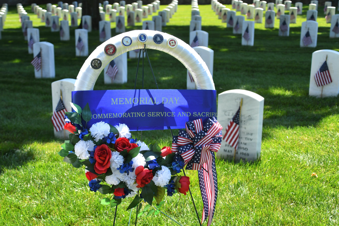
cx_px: 170
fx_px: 494
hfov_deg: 37.8
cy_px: 113
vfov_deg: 25.8
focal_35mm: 52
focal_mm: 35
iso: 200
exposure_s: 1/640
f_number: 4.2
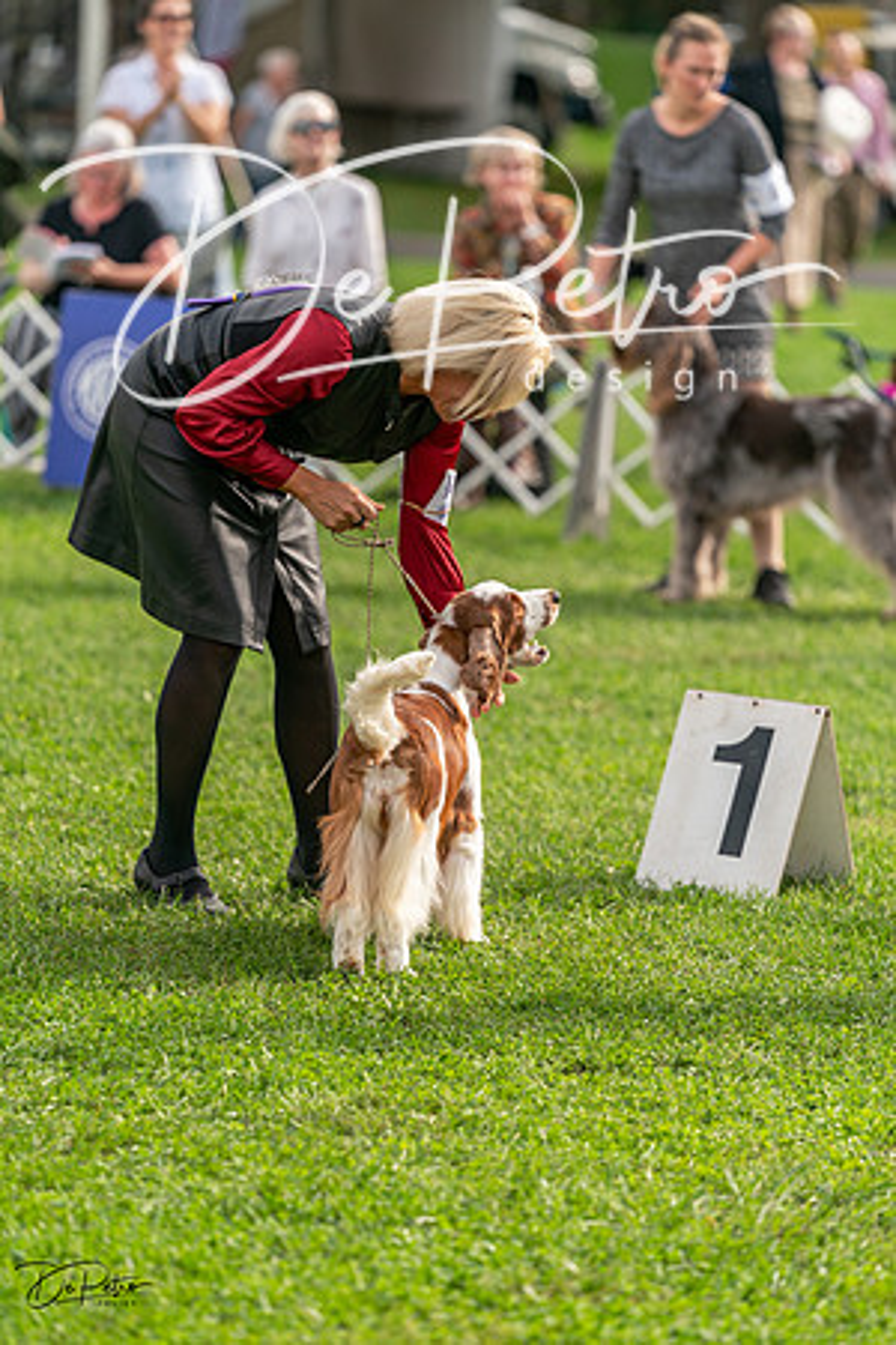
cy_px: 672
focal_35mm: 200
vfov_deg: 10.3
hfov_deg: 6.9
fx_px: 7466
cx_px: 448
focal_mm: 200
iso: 250
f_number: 3.5
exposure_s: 1/1250
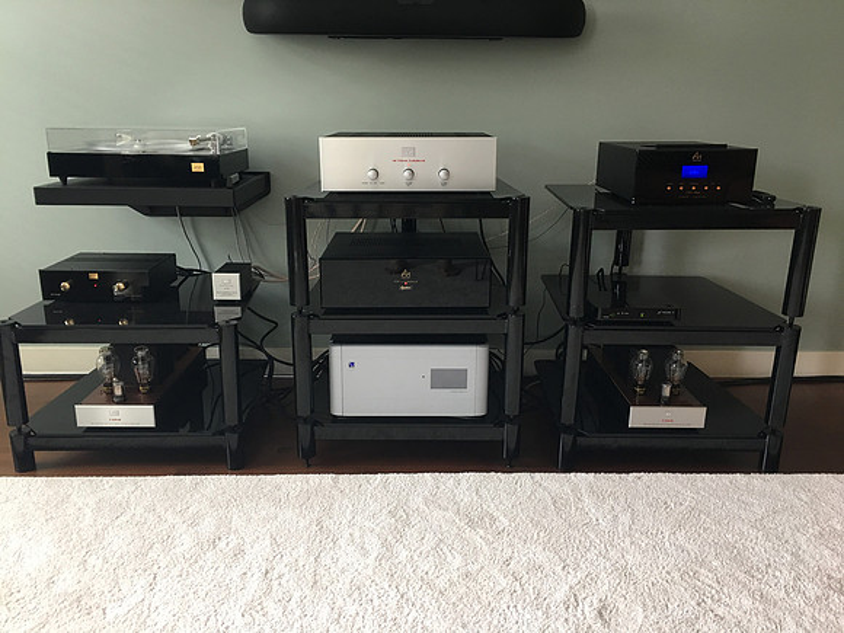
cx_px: 422
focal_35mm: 29
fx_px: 707
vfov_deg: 48.2
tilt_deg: -14.5
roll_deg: -1.3
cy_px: 316
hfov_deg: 61.7
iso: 64
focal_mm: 4.15
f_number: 2.2
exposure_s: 1/17
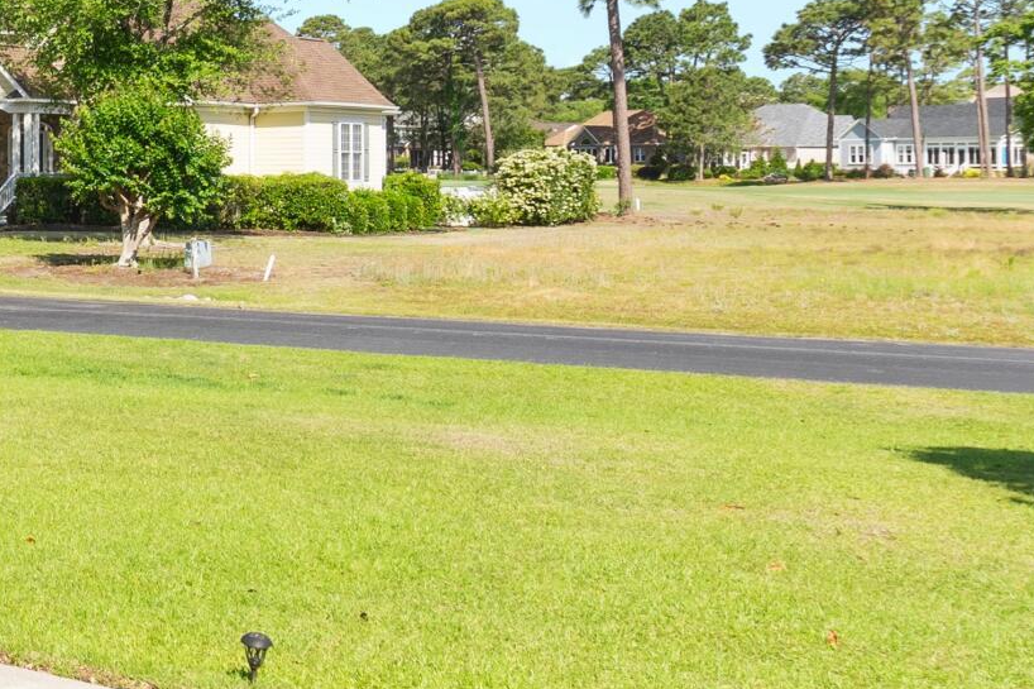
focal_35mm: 55
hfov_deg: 29.6
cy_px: 257
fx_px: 1579
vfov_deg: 24.5
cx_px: -291
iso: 100
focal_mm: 10
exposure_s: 1/100
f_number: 5
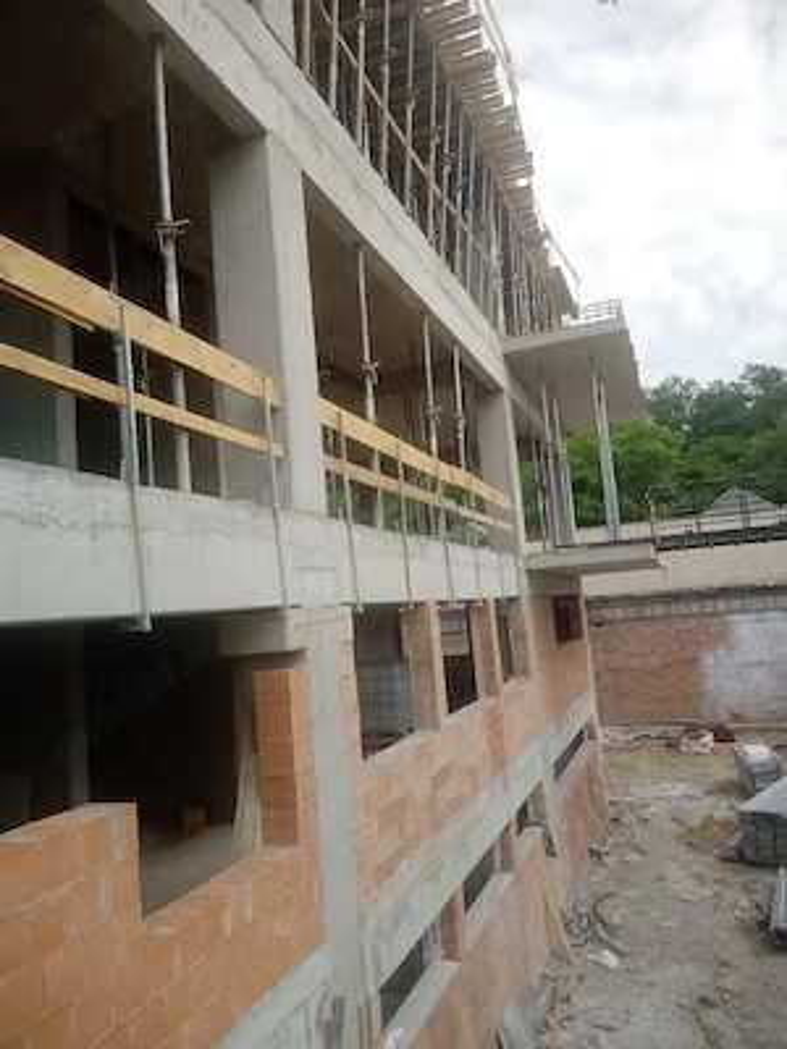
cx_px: 394
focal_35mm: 28
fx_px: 849
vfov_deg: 63.4
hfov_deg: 49.7
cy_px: 524
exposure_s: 1/1111
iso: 115
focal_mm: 3.54
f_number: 2
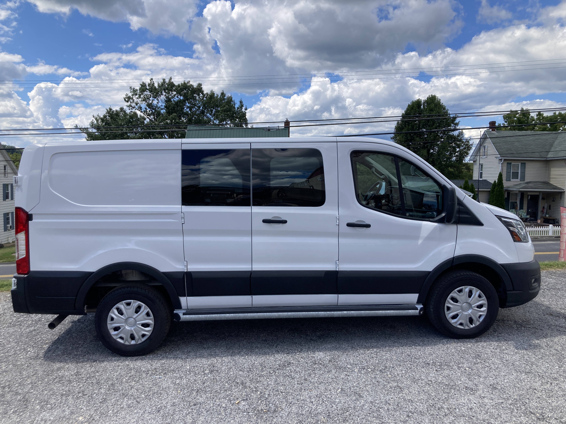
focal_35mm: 28
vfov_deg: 49.7
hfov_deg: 63.4
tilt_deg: -4.0
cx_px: 283
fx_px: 458
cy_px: 212
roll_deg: -2.1
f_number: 1.8
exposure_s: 1/2114
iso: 20
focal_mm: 3.99
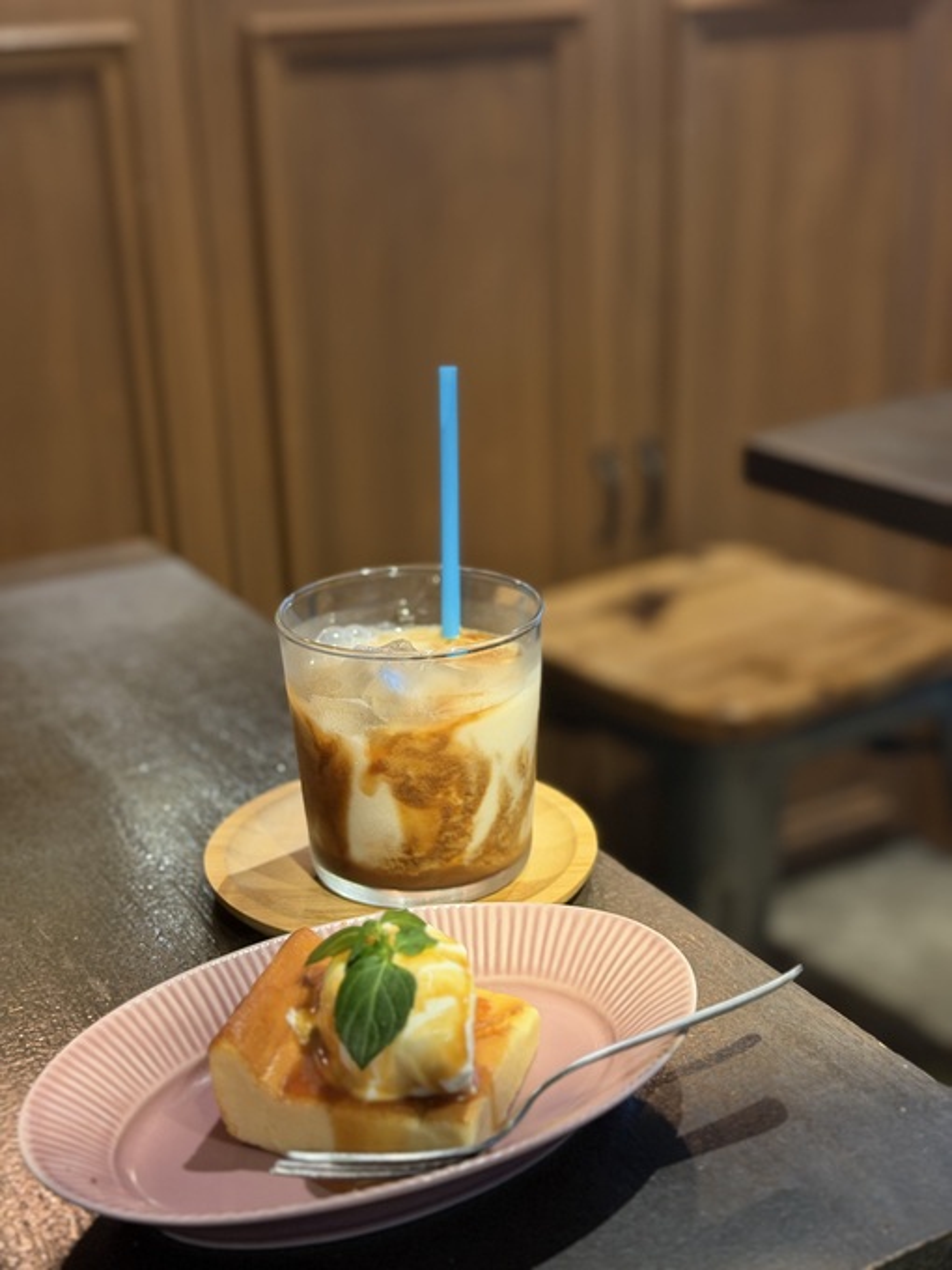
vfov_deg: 39.7
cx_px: 476
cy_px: 635
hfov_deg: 30.3
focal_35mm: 48
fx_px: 1760
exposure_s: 1/33
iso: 320
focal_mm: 6.76
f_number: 1.78
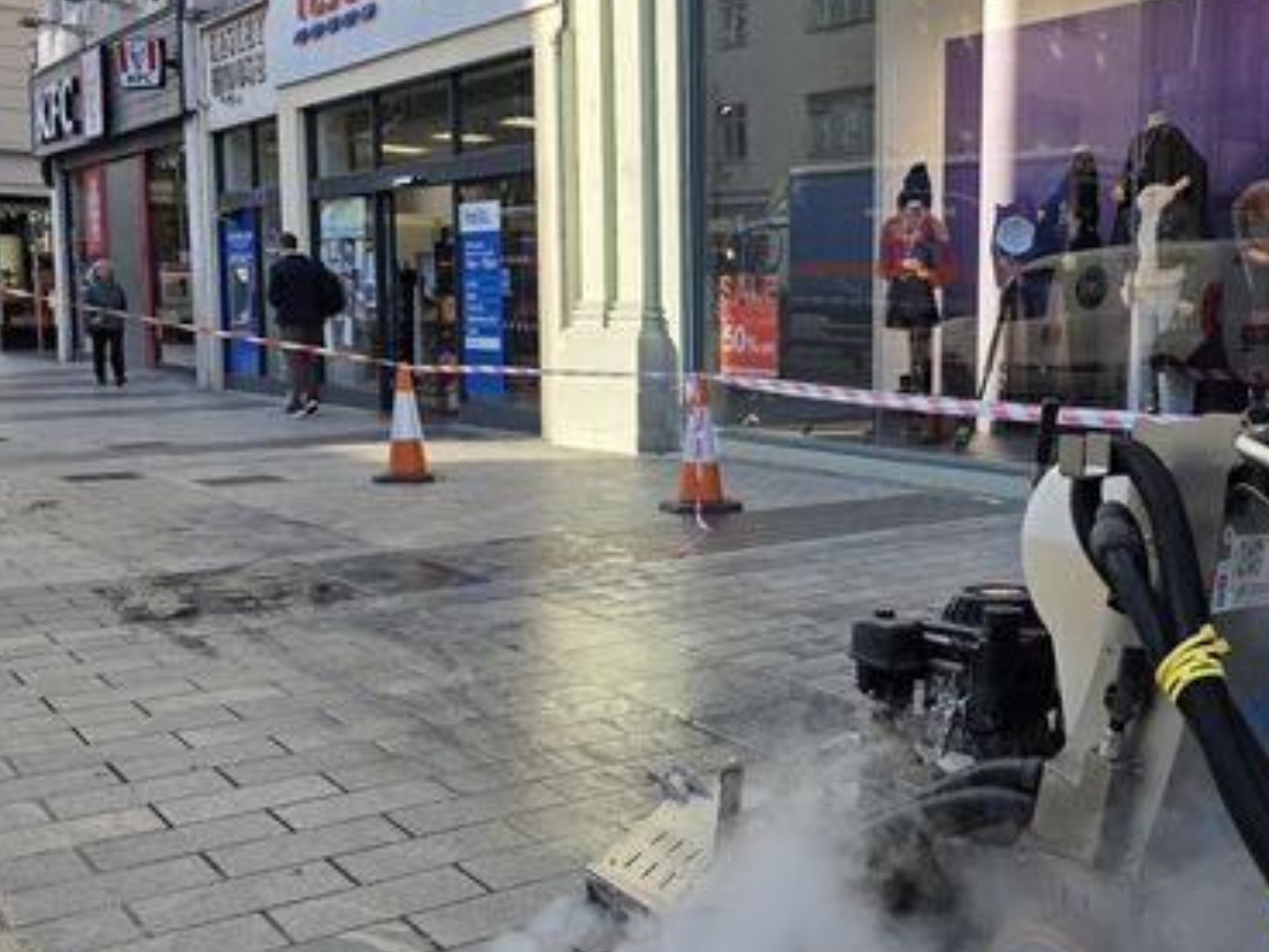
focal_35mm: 40
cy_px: 448
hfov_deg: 45.4
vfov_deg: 35.9
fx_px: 1466
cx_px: 928
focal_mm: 6.3
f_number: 1.7
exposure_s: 1/1994
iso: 80
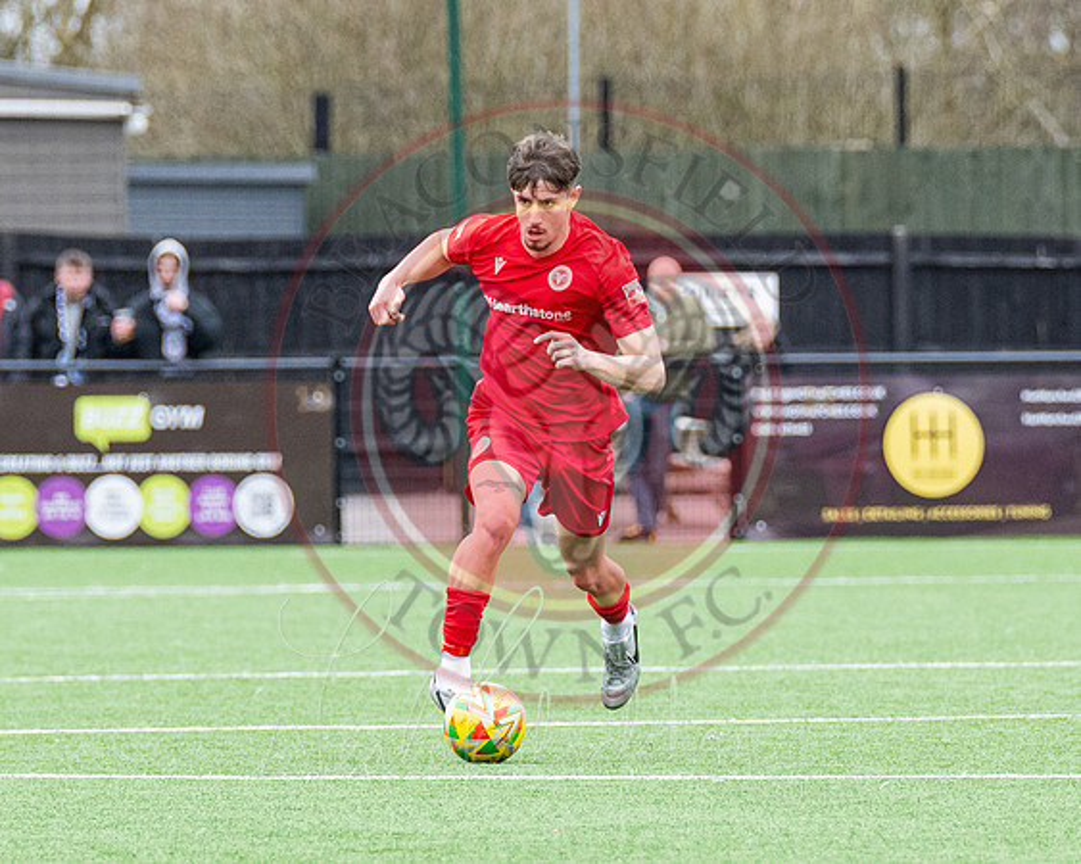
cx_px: 699
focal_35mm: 568
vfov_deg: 2.7
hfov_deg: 3.4
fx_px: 18180
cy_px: 395
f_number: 4
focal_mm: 200
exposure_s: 1/1250
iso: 800
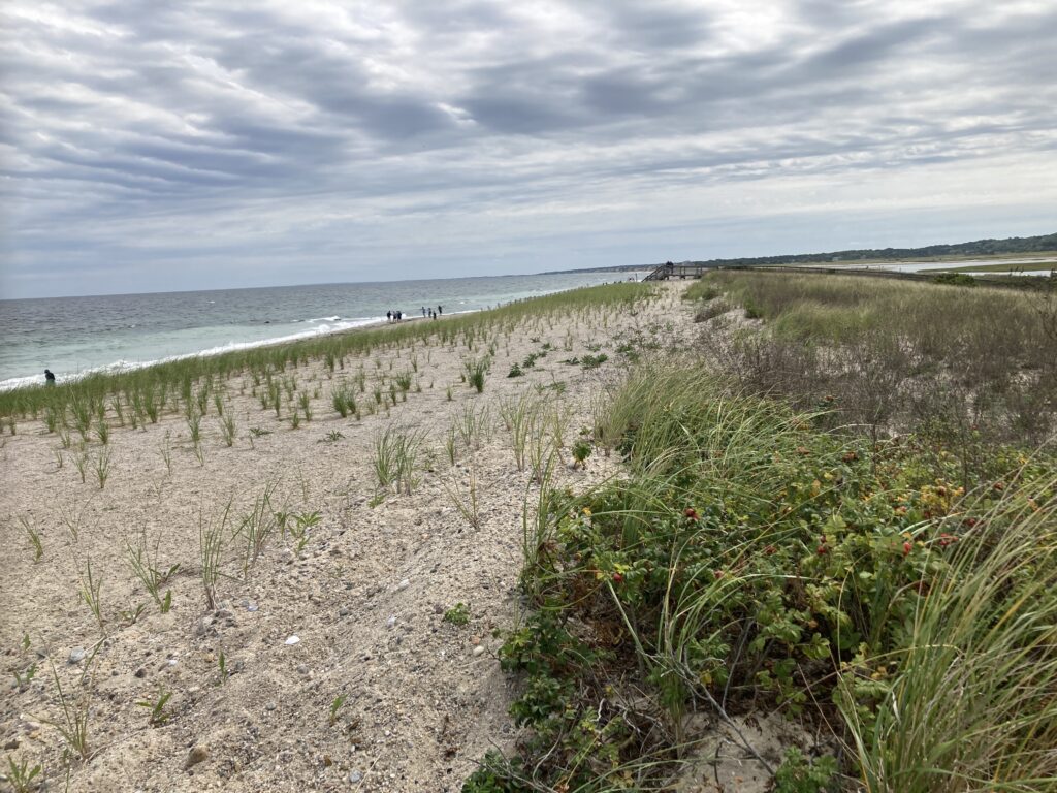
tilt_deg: -8.7
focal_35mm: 28
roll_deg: +3.0
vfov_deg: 49.7
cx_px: 528
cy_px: 396
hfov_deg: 63.4
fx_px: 855
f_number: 1.8
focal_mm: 3.99
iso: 20
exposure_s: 1/3247
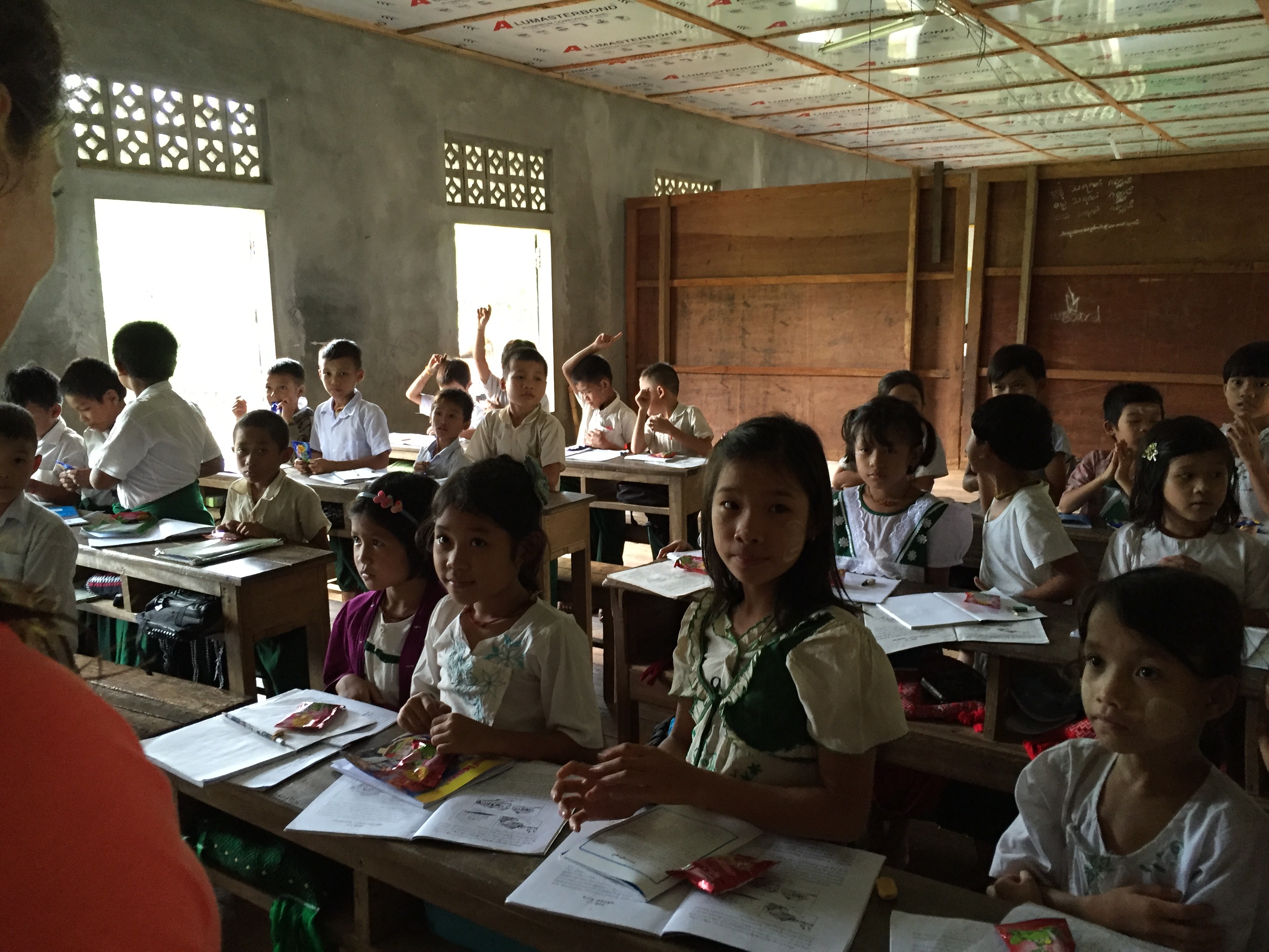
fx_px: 1063
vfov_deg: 48.2
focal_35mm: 29
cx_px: 634
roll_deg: +0.9
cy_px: 476
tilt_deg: -8.4
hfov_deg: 61.7
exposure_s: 1/33
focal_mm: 4.15
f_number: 2.2
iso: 200
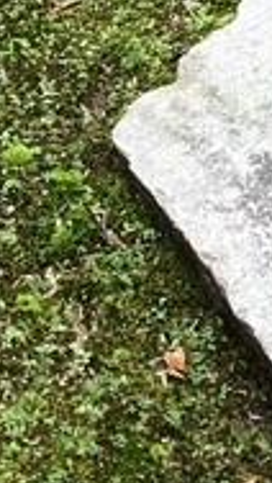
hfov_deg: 6.2
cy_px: -442
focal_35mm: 195
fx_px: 2496
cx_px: 393
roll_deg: +3.4
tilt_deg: -23.8
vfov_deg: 10.3
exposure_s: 1/40
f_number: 1.8
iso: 25
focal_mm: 3.99
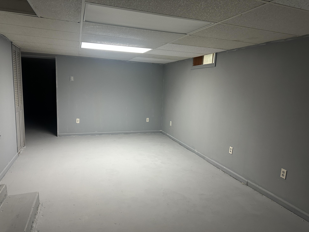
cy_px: 116
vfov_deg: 56.8
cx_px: 154
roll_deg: -3.0
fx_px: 214
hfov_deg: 71.6
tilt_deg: -8.5
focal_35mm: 24
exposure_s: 1/60
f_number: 1.78
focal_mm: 6.86
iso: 320
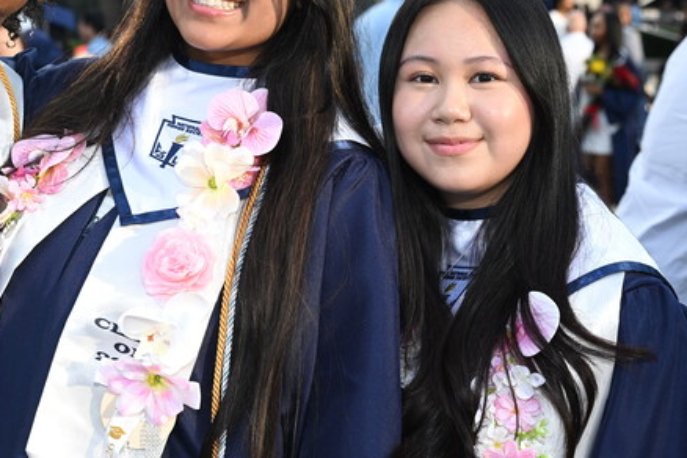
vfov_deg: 15.4
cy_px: 228
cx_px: 216
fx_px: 1698
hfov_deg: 22.7
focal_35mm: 89
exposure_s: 1/200
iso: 100
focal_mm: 39
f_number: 4
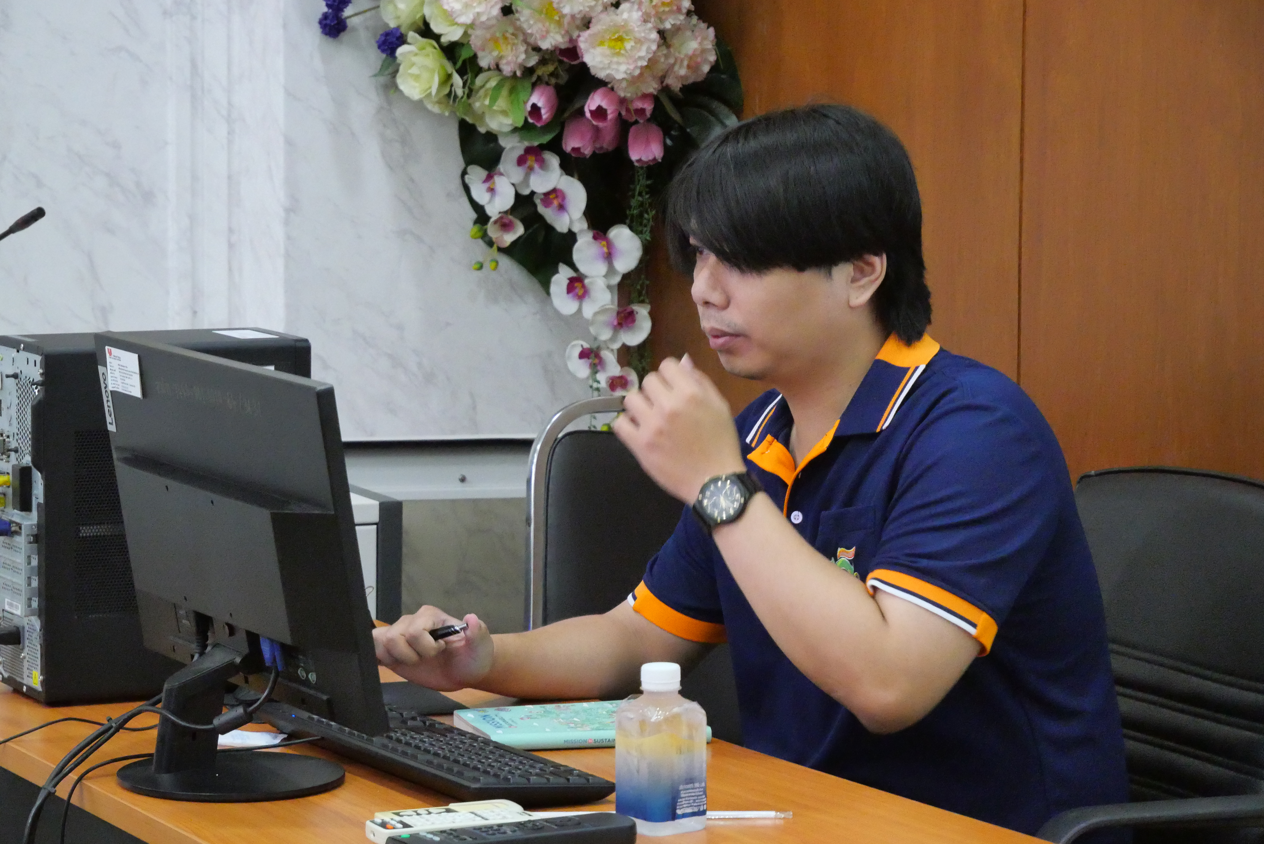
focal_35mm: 124
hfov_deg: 16.5
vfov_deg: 11.1
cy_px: 422
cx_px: 632
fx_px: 4356
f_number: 5.6
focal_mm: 60
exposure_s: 1/80
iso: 6400
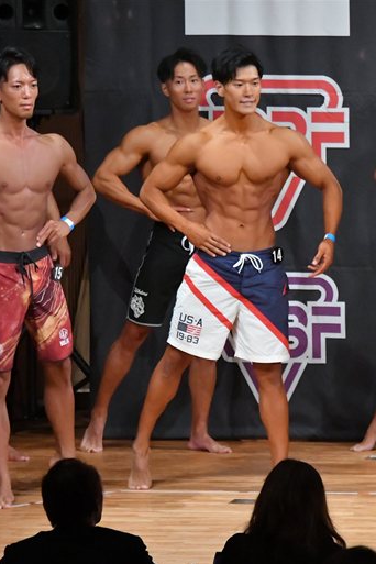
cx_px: 239
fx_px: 6031
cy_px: 283
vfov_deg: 5.4
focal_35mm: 385
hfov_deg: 3.6
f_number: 5.6
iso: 10000
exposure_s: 1/400
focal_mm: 170
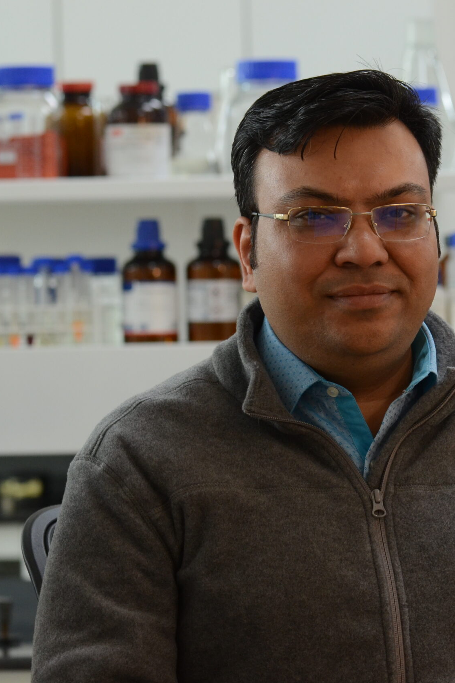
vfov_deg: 8.7
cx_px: 334
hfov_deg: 5.8
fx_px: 4509
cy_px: 342
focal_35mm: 238
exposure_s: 1/100
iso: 800
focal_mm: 105
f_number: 5
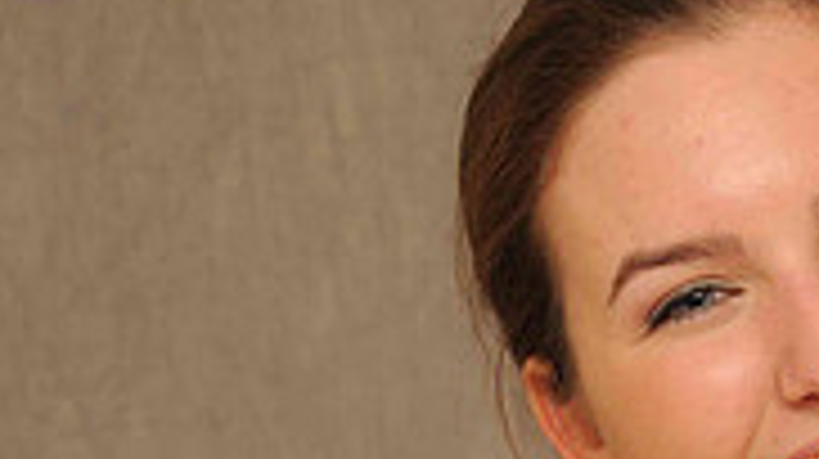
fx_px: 7160
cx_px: 1292
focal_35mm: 330
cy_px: 403
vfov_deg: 3.7
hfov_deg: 6.4
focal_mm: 66
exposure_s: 1/125
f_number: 6.3
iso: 200
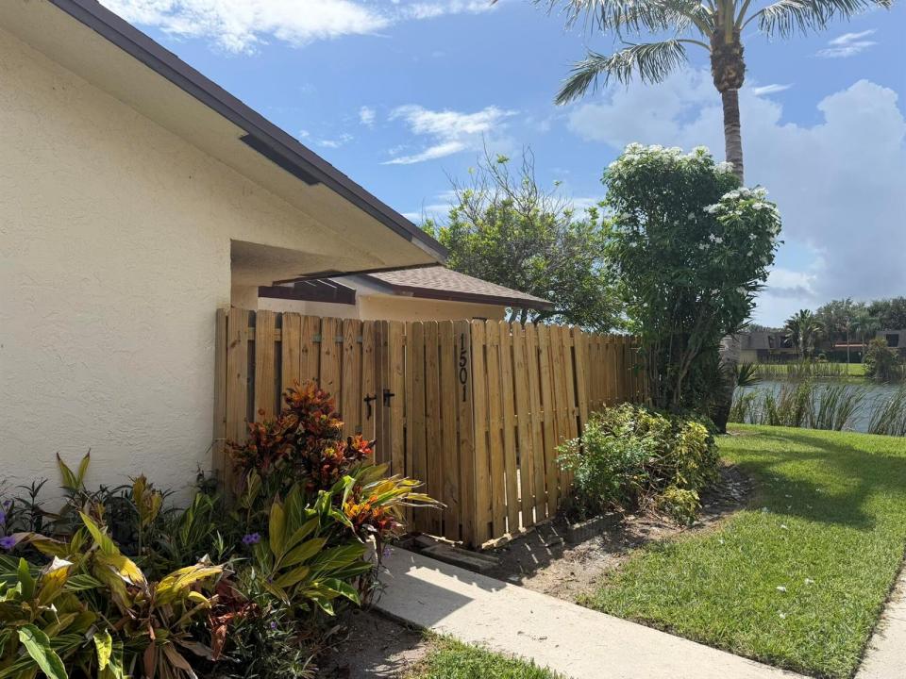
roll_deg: +0.7
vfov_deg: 56.8
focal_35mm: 24
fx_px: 628
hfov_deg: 71.6
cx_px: 453
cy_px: 340
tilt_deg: +1.5
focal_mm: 6.76
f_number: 1.78
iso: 80
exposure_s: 1/4167
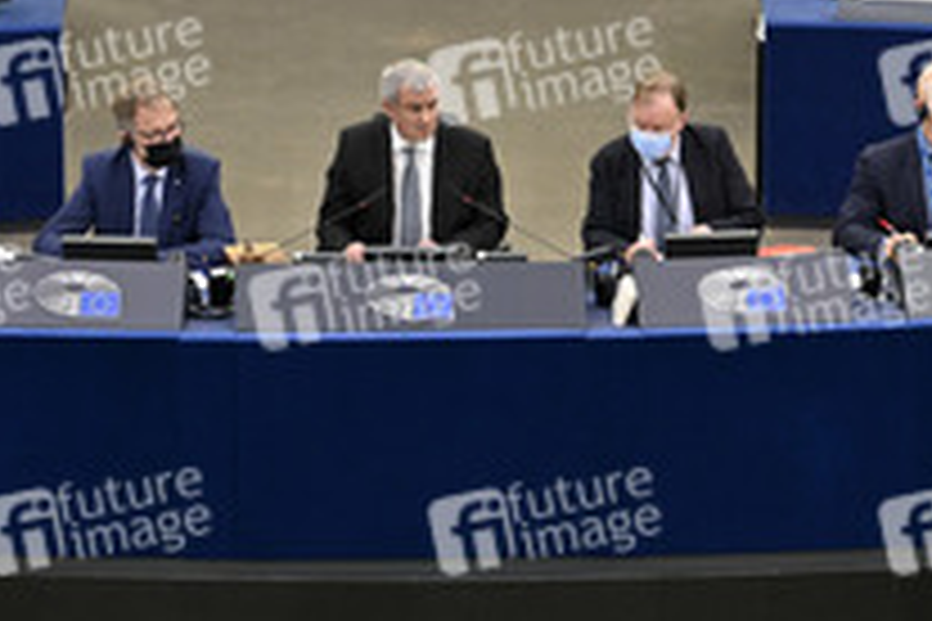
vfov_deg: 3.2
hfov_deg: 4.9
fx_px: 11002
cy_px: 410
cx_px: 425
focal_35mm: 425
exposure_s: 1/320
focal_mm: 195
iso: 1600
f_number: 4
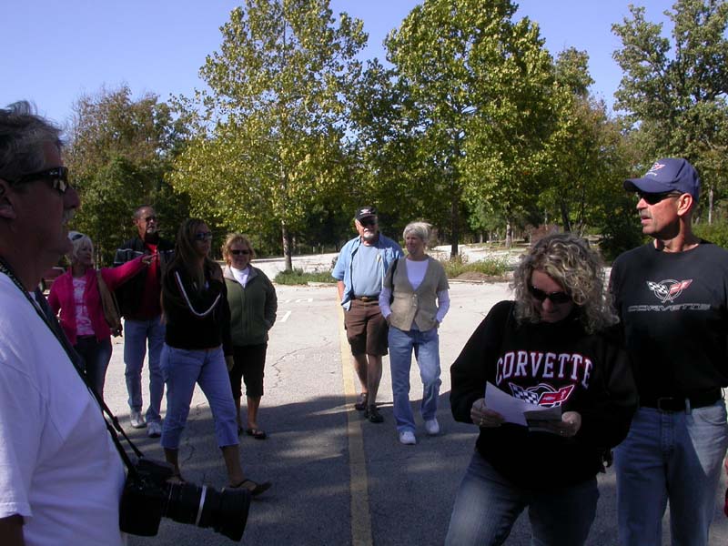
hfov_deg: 49.0
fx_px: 799
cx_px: 364
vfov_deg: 37.7
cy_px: 273
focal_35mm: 38
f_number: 6.7
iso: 100
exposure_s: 1/265
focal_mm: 7.85
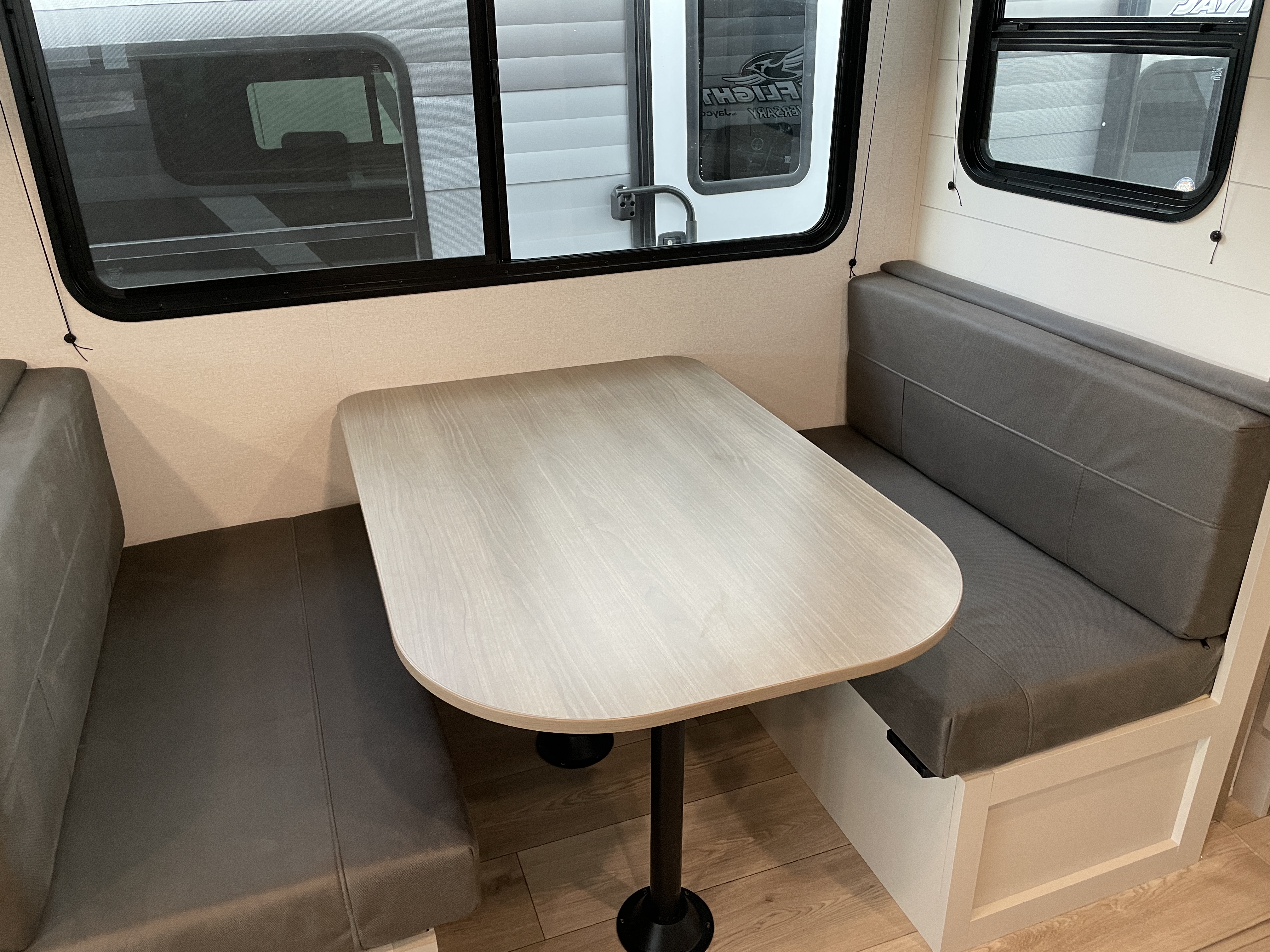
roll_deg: +3.0
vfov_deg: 53.1
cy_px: 476
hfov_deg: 67.3
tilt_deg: -24.4
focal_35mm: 26
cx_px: 635
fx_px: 954
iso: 200
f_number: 1.6
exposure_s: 1/60
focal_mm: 4.2
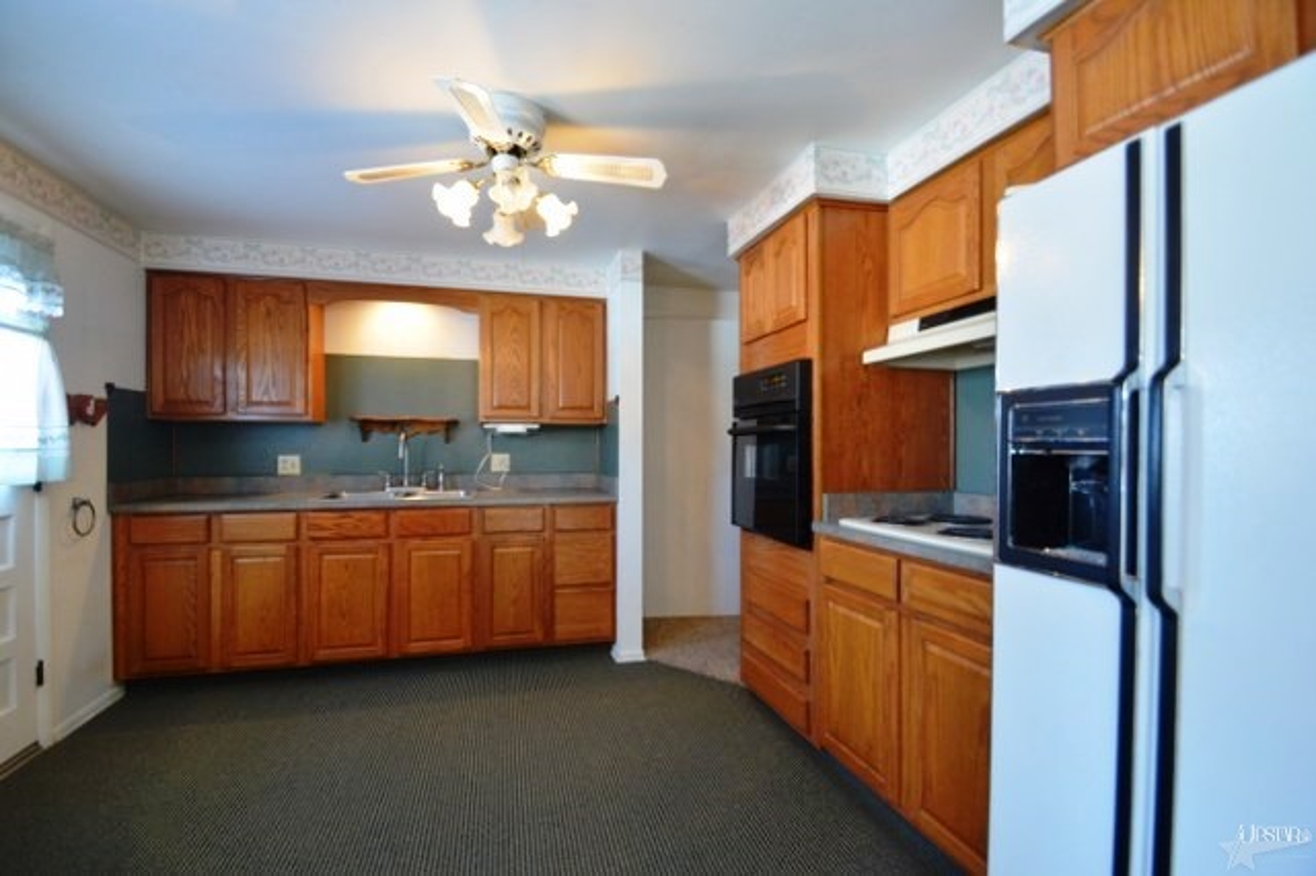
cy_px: 438
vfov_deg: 77.3
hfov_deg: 100.4
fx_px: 548
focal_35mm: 15
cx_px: 658
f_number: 3.5
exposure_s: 1/60
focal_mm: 10
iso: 720
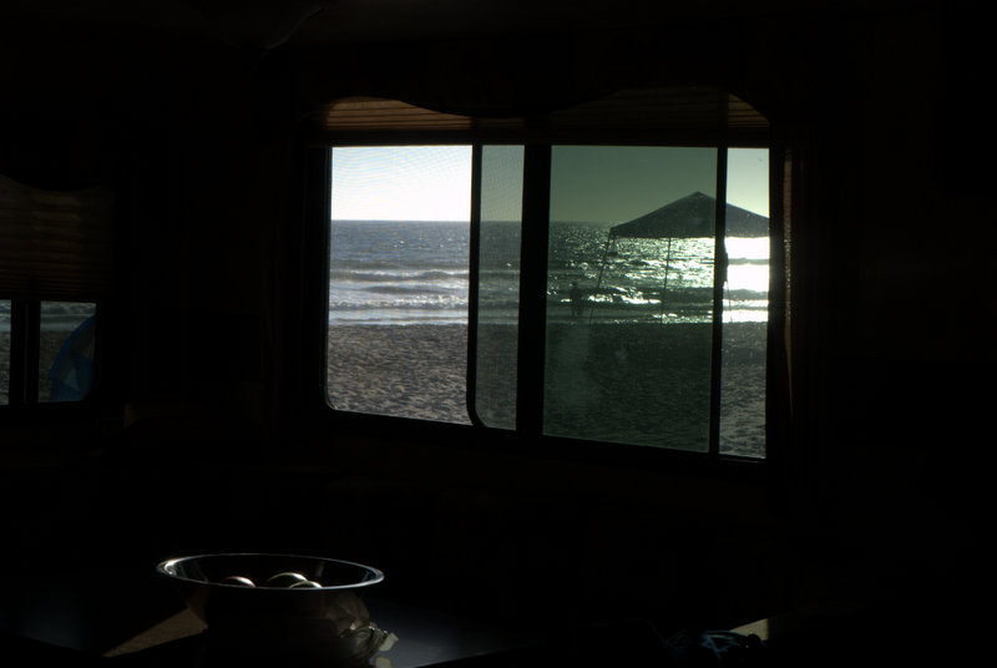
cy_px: 334
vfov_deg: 19.8
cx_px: 498
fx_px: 1914
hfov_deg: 29.2
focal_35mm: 69
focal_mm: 46
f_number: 13
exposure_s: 1/100
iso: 100
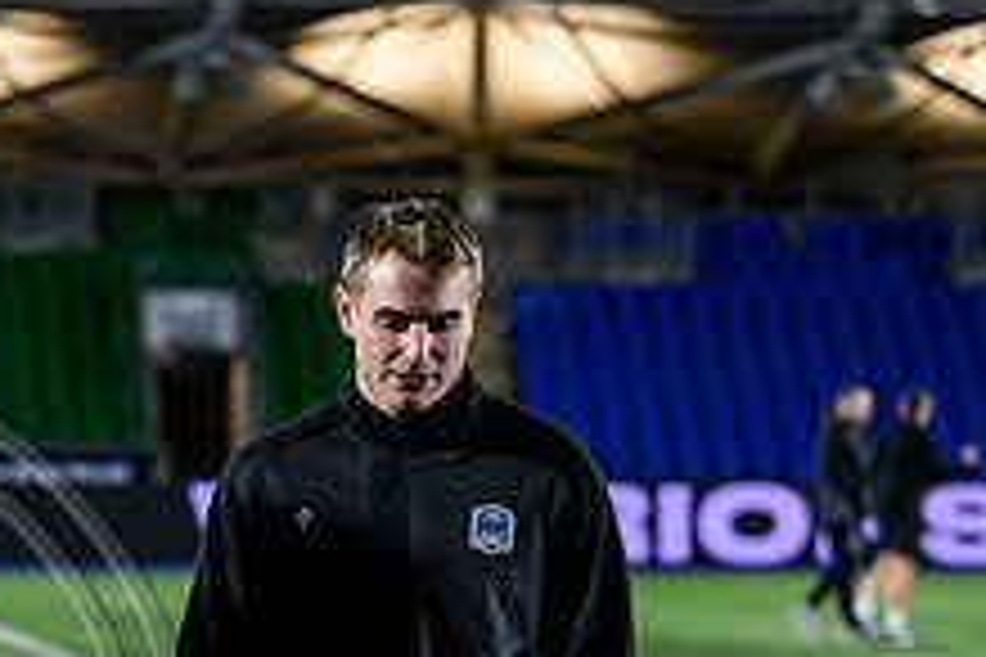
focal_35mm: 265
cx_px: -197
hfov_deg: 7.7
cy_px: 795
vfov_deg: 5.2
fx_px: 7257
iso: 2000
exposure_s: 1/800
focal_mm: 89
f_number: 3.2
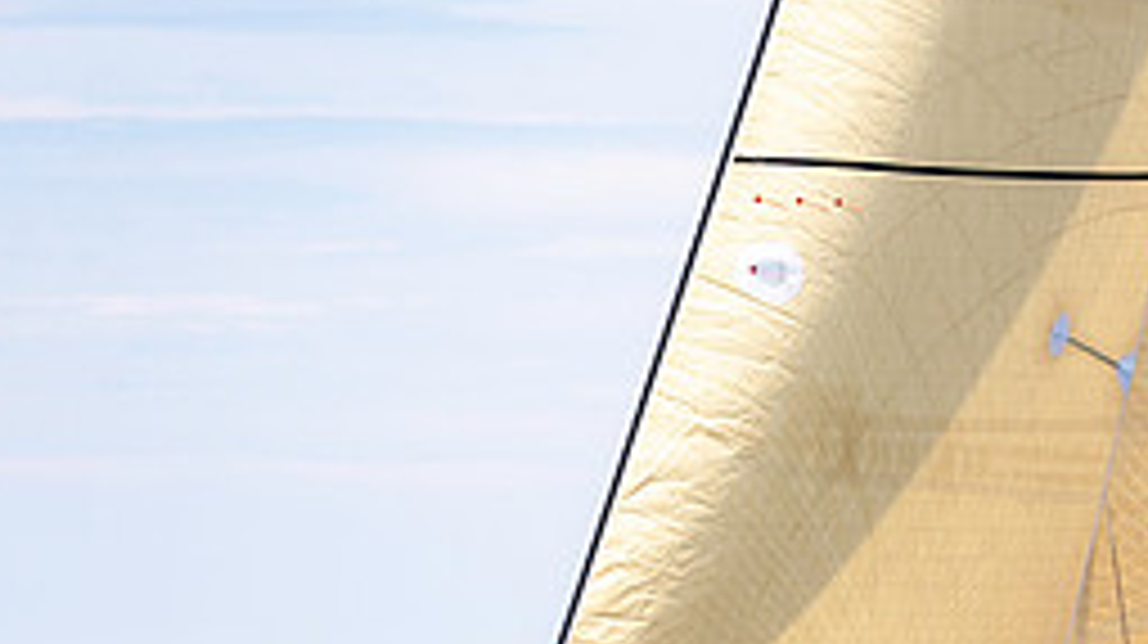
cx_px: 1062
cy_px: 838
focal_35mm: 733
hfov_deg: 2.9
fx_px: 22296
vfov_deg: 1.7
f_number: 5
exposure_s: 1/2000
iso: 250
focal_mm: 300
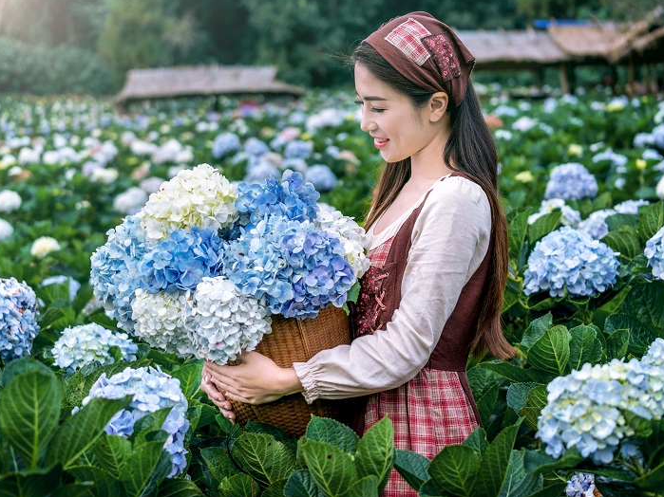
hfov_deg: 25.3
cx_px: 324
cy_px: 247
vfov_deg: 19.1
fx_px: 1477
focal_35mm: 77
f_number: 4.5
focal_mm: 70
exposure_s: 1/400
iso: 200
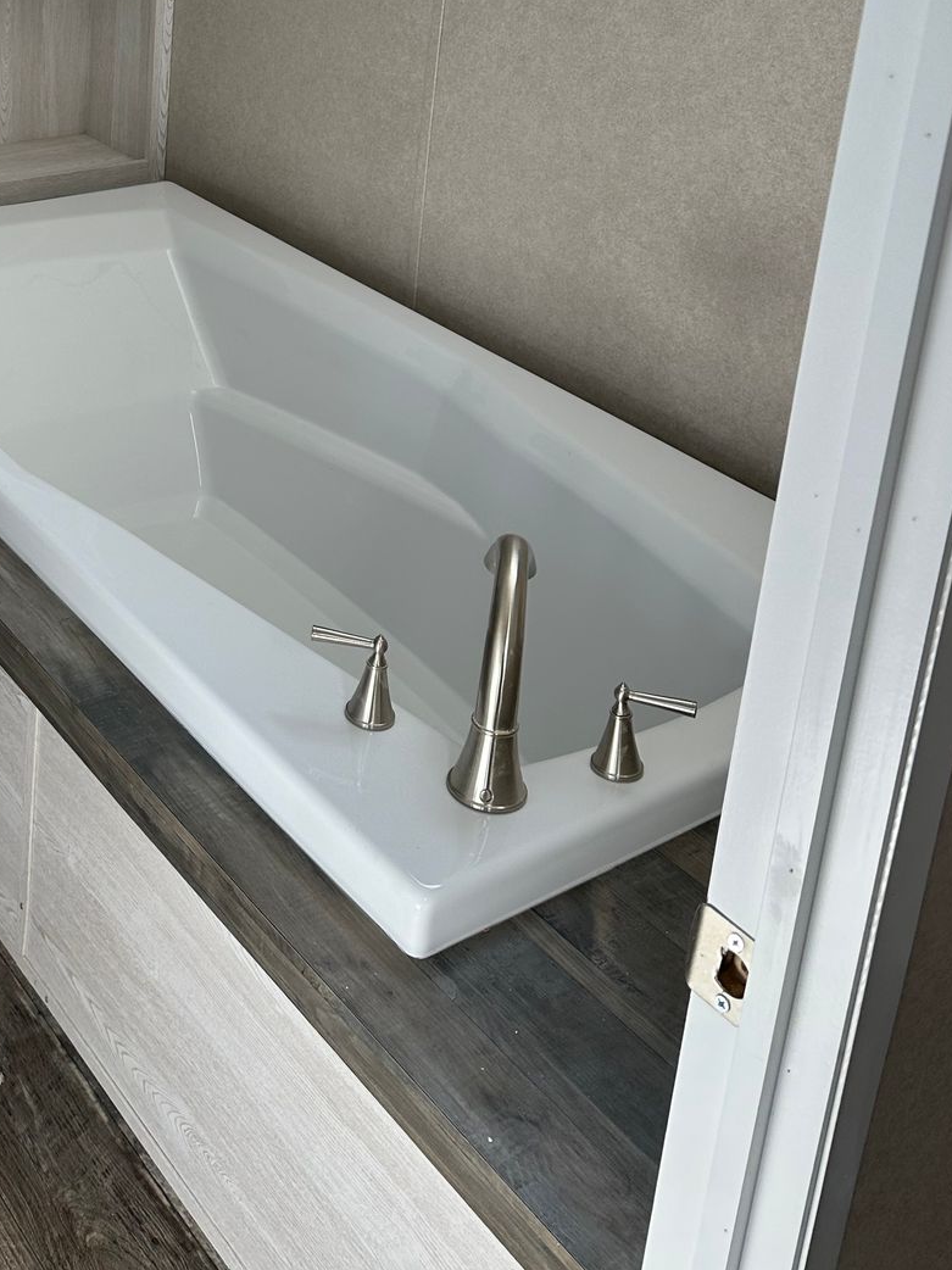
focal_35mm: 43
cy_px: 166
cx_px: 172
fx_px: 1577
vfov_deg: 41.0
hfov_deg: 32.5
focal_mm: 6.86
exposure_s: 1/121
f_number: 1.78
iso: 80
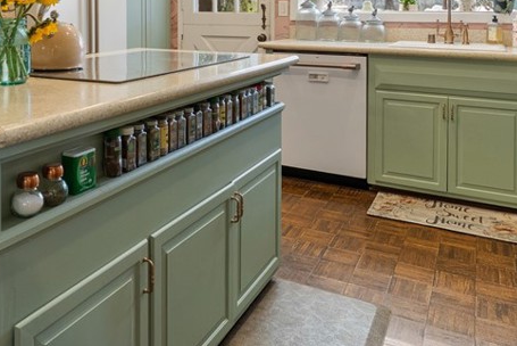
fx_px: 517
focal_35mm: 36
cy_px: 9
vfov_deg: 34.0
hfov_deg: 52.1
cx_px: 174
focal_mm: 16
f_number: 9
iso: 320
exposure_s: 1/13
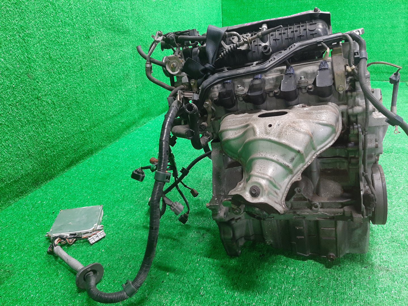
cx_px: 204
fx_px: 306
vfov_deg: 53.1
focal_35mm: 26
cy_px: 153
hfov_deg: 67.3
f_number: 1.7
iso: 194
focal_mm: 3.93
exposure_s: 1/50
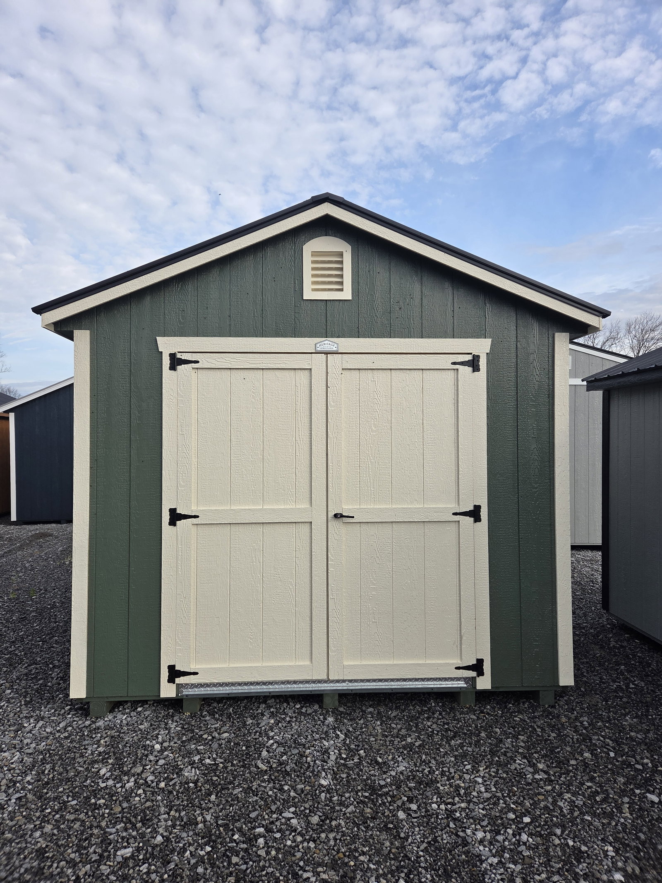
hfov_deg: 58.9
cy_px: 442
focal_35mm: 23
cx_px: 331
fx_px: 586
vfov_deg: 73.9
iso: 80
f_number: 1.8
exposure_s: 1/2820
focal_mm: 5.4
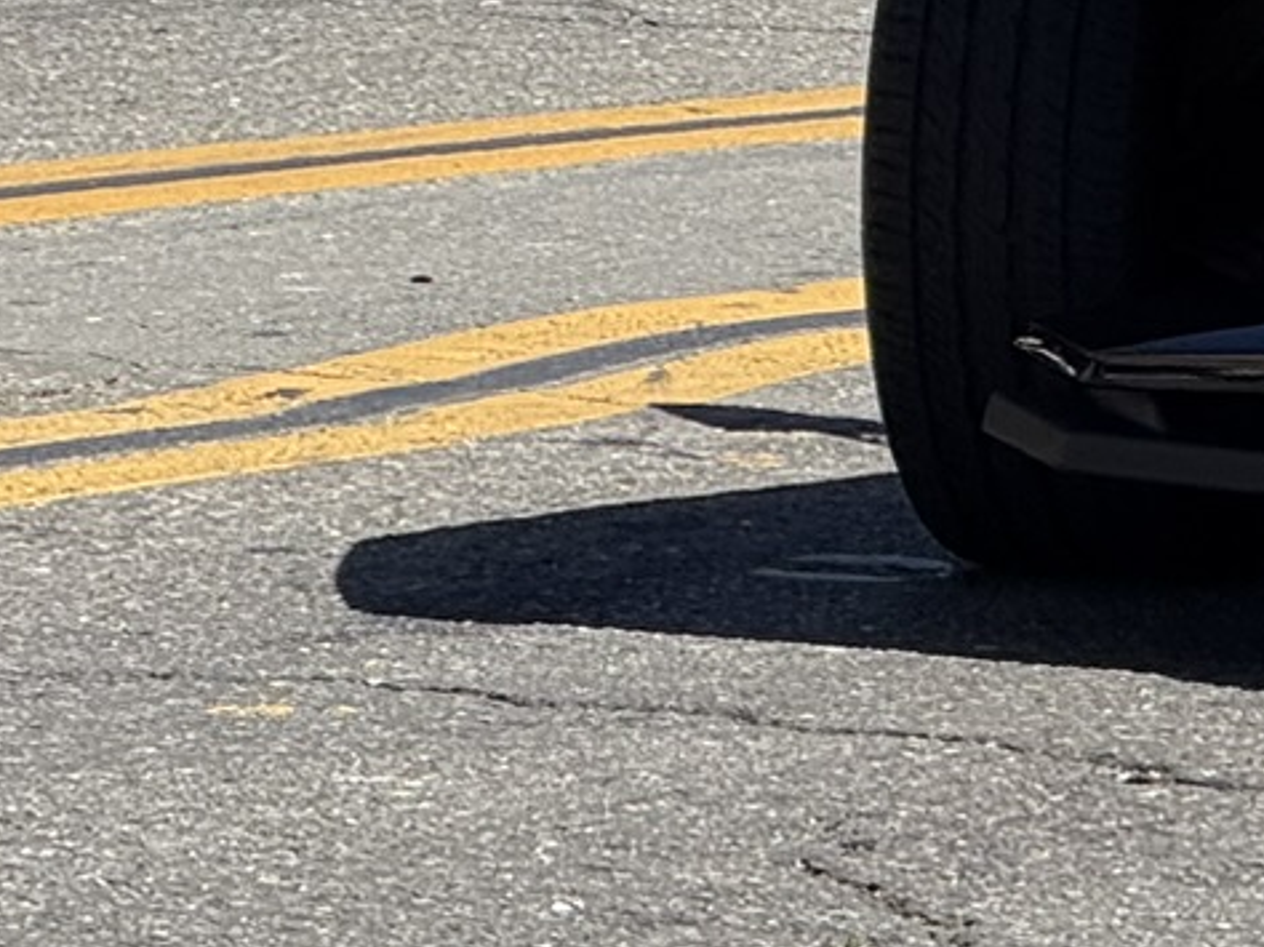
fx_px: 18942
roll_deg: -1.1
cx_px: 1944
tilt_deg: -2.8
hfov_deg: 3.8
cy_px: -363
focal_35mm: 519
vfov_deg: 2.9
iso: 64
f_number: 2.8
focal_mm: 15.66
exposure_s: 1/1096
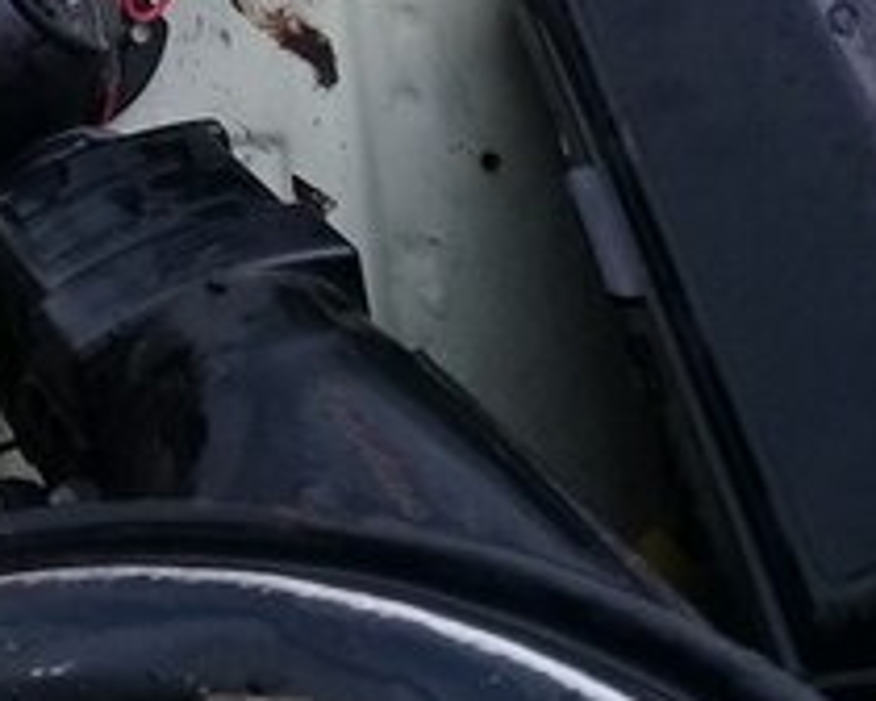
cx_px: -46
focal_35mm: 95
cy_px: -282
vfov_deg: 15.2
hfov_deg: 19.5
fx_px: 2463
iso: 50
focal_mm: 3.3
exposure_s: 1/1121
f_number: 2.2
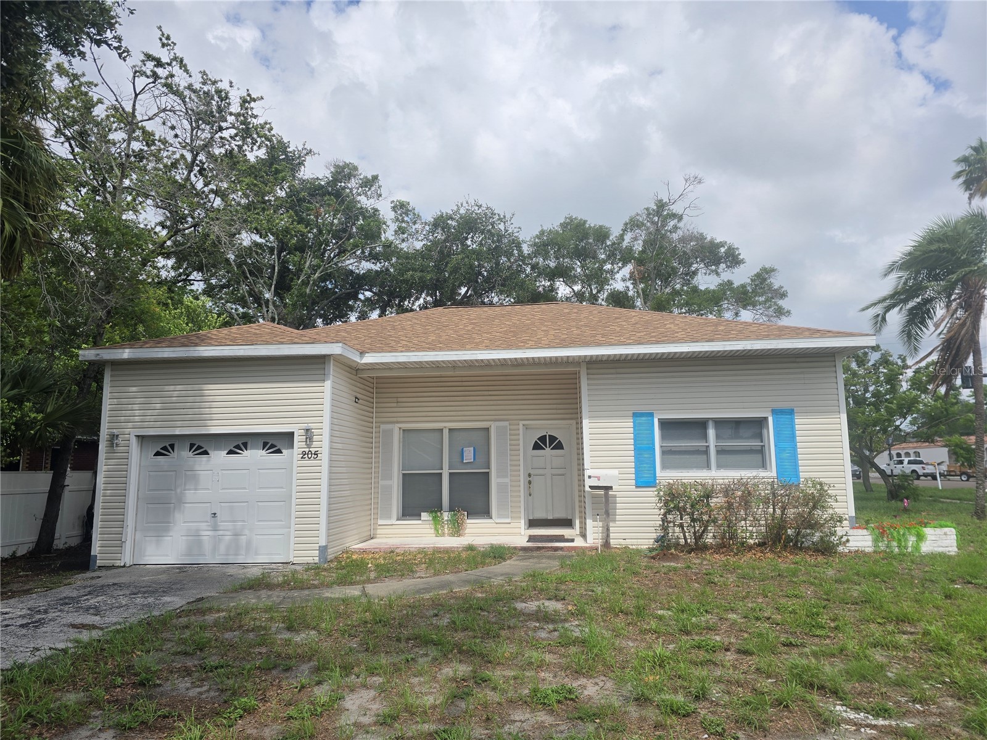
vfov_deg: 58.9
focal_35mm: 23
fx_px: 656
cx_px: 494
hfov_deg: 73.9
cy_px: 370
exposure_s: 1/1050
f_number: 1.7
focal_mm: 6.3
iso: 12
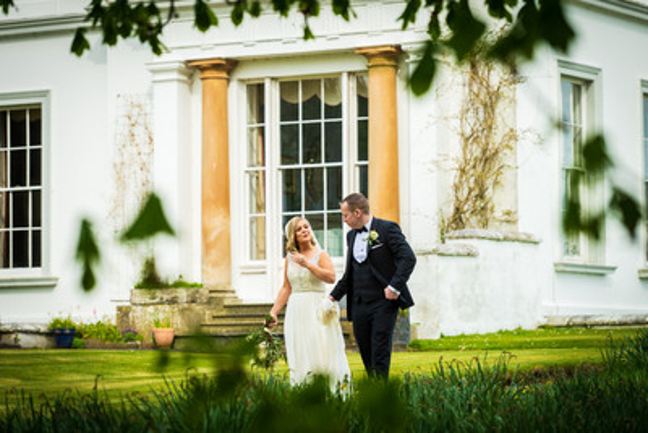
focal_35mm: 150
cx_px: 324
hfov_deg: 13.7
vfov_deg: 9.2
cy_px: 216
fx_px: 2701
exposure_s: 1/400
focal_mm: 150
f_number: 4.5
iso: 160
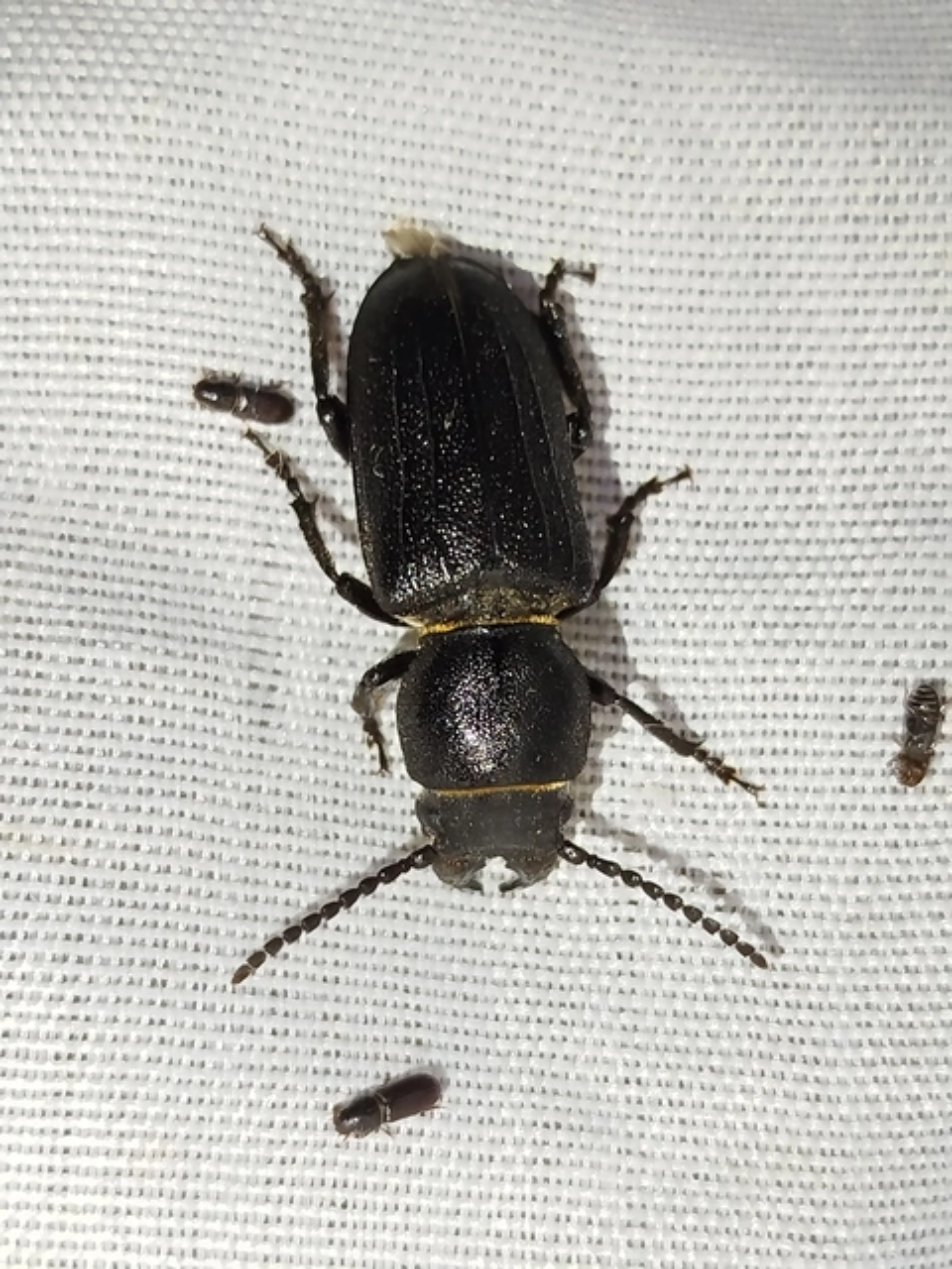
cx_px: 476
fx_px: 2714
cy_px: 634
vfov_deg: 26.3
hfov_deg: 19.9
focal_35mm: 74
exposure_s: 1/50
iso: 80
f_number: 1.7
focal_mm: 5.31
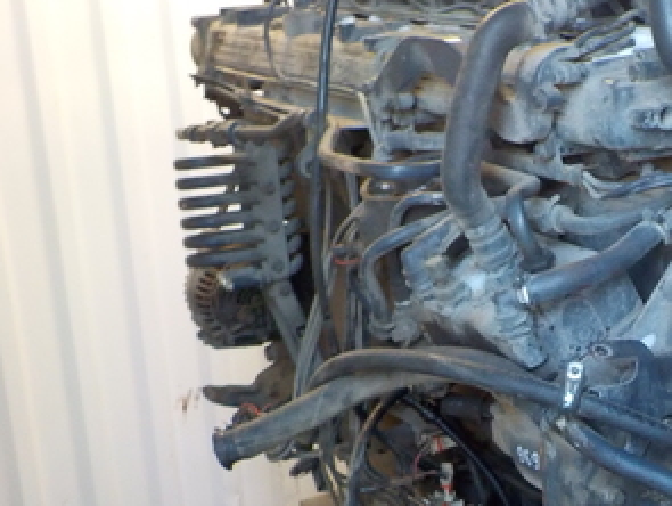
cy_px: 381
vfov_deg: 22.4
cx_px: 610
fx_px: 1263
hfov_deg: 28.6
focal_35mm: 65
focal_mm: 4.1
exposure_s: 1/30
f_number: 3.3
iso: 280
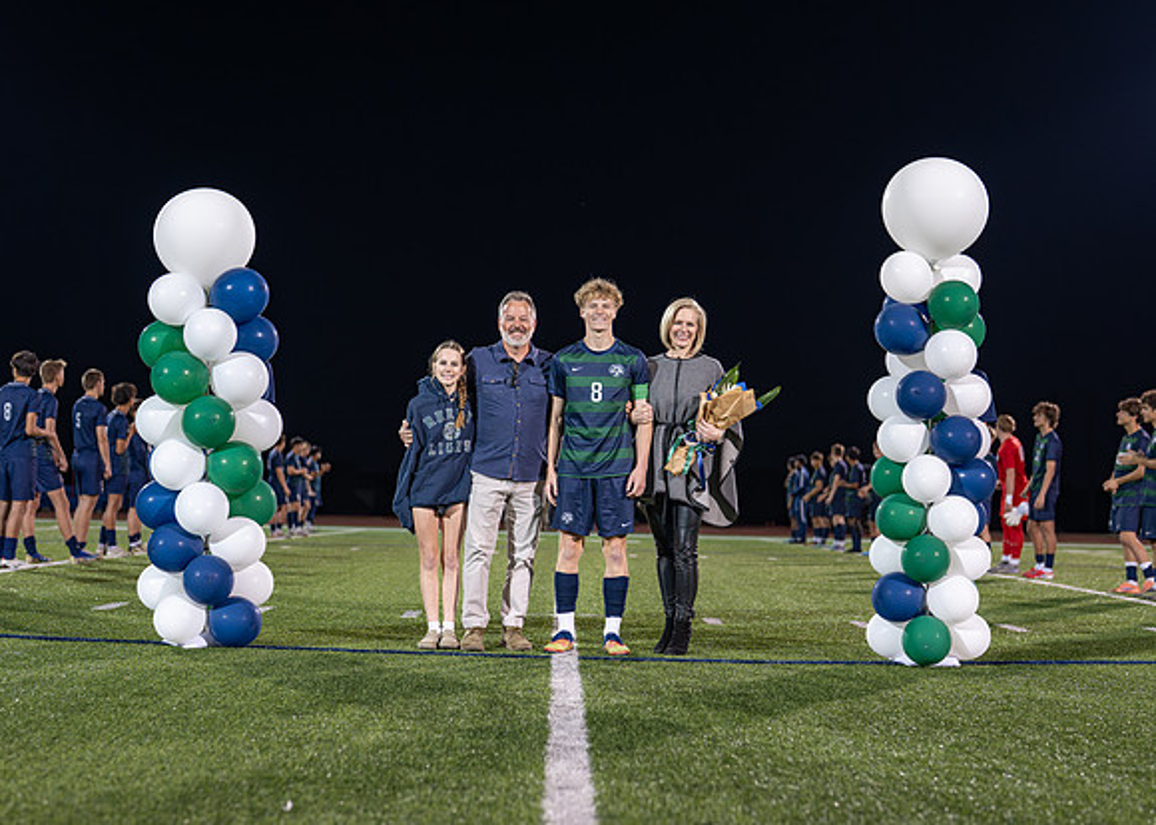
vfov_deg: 25.2
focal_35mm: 56
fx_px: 1843
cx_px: 578
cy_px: 442
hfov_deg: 34.8
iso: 1250
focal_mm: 50
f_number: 2
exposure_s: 1/500
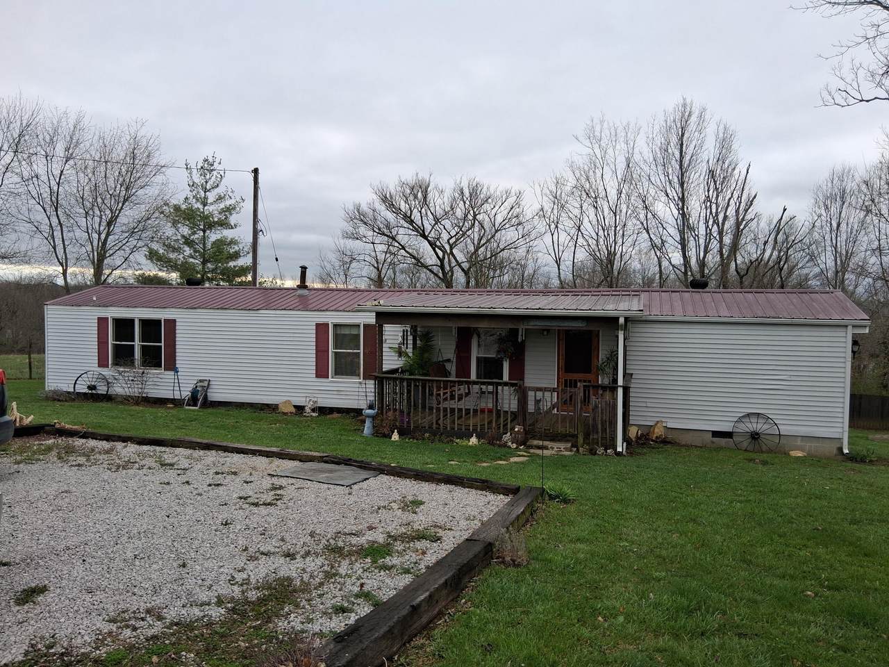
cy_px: 334
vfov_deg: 53.1
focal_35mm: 26
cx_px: 444
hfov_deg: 67.3
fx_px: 668
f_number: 1.8
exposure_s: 1/133
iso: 25
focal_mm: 3.98
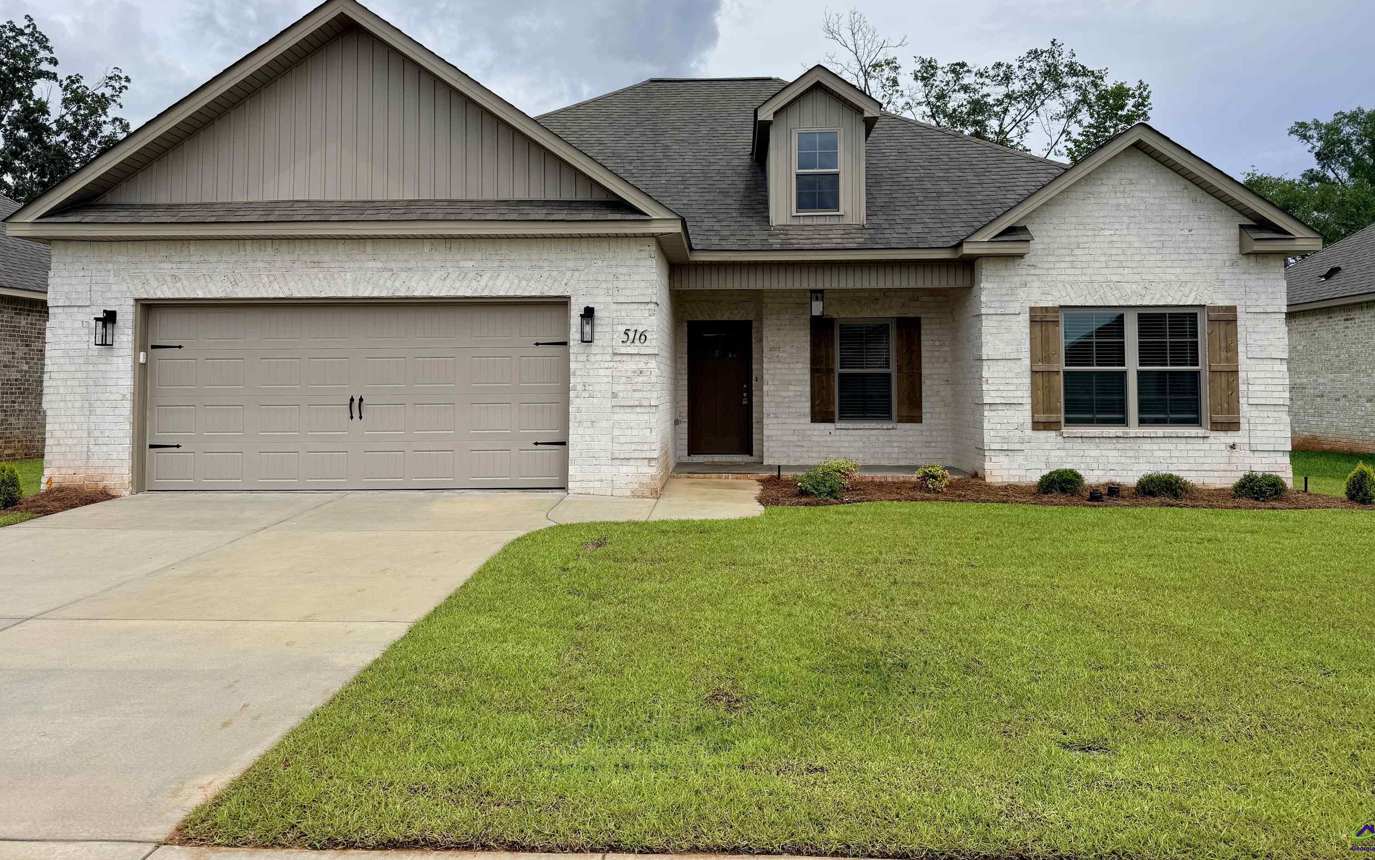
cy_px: 335
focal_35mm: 26
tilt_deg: +2.9
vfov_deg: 47.3
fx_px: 974
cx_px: 693
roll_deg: -0.5
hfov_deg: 70.4
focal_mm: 6.76
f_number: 1.78
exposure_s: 1/10309
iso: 80
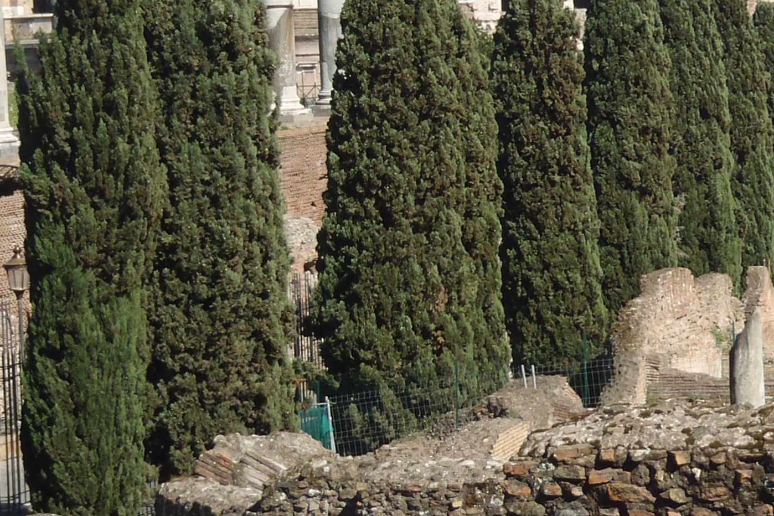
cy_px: 132
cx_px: 767
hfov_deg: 16.2
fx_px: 2666
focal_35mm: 124
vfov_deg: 11.0
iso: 64
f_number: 5
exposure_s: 1/250
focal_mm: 7.57
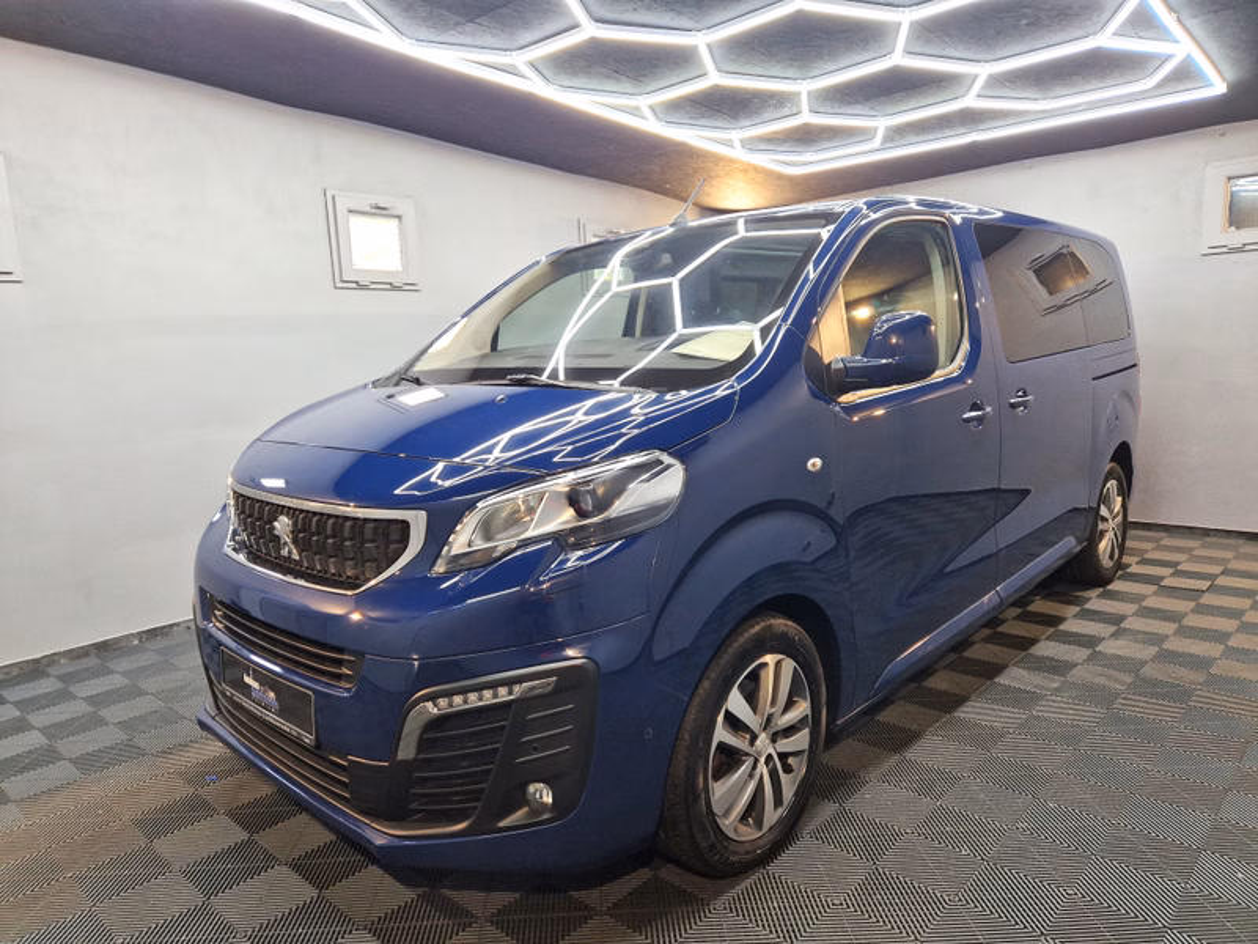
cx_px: 629
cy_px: 472
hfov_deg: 73.9
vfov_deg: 58.9
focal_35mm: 23
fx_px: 836
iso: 160
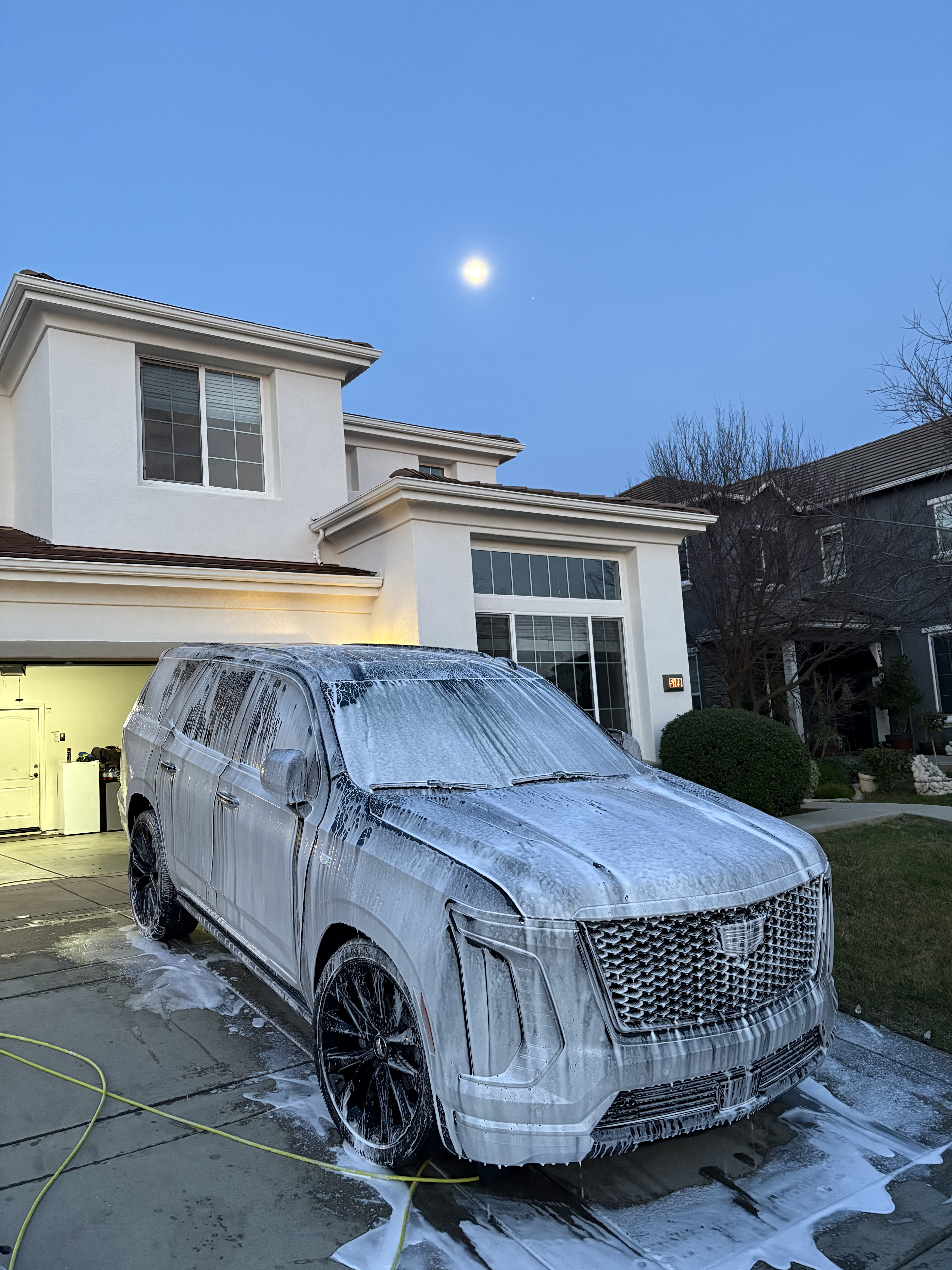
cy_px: 635
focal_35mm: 26
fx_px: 953
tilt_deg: +8.3
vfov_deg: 67.3
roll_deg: +4.0
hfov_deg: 53.1
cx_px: 476
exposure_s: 1/40
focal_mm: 5.96
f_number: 1.6
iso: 500
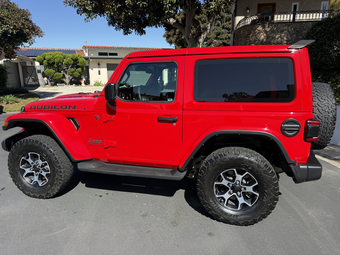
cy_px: 128
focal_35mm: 24
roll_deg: +1.0
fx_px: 236
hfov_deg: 71.6
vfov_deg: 56.8
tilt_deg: -12.4
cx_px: 170
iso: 80
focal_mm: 6.76
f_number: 1.78
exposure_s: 1/2110
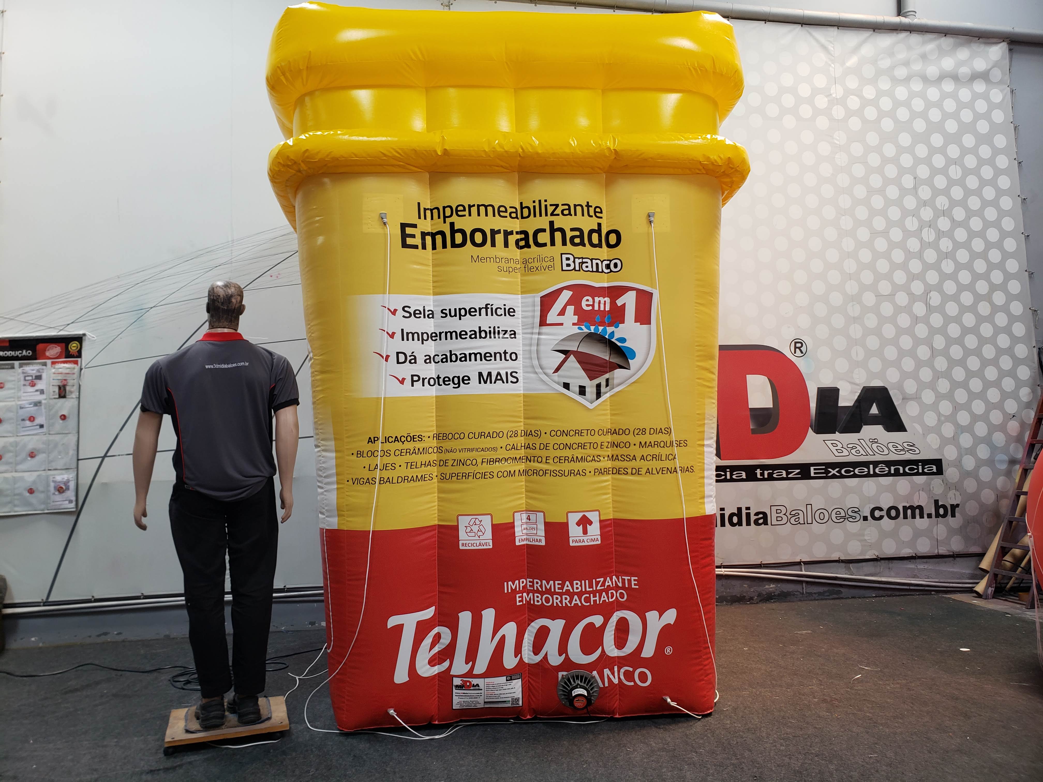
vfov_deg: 53.1
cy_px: 391
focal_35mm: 26
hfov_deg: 67.3
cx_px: 522
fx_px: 783
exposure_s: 1/60
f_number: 2.4
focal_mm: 4.3
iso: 64
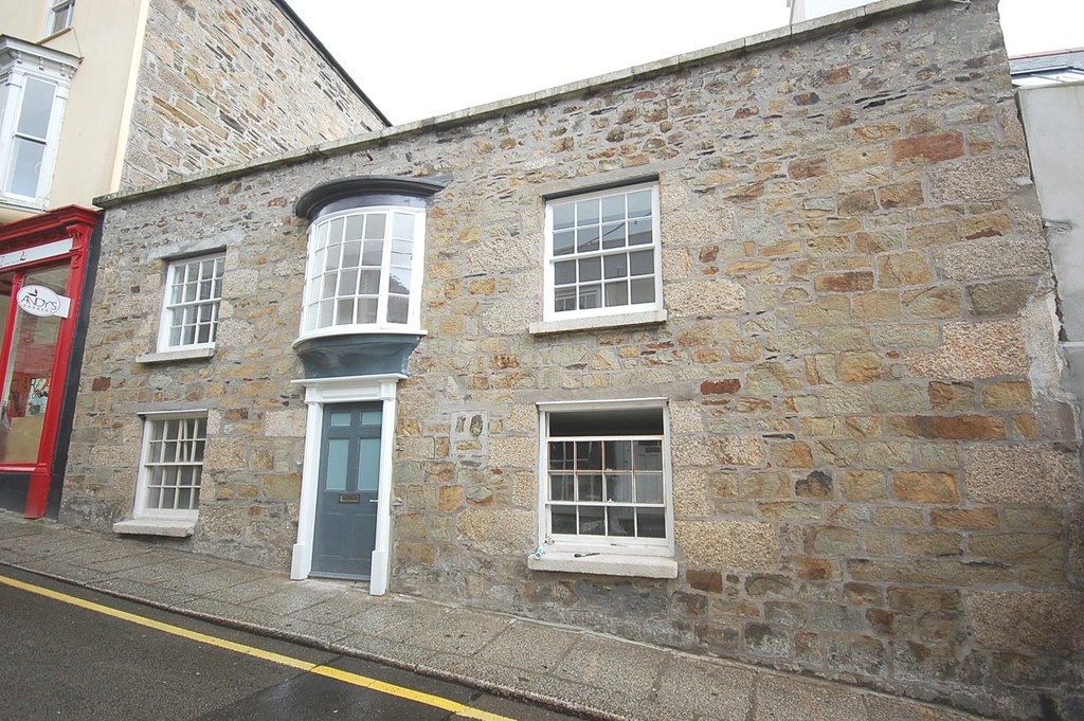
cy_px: 360
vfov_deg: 67.3
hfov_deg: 90.0
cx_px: 542
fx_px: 542
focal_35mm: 18
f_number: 4.5
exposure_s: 1/50
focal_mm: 12
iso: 400
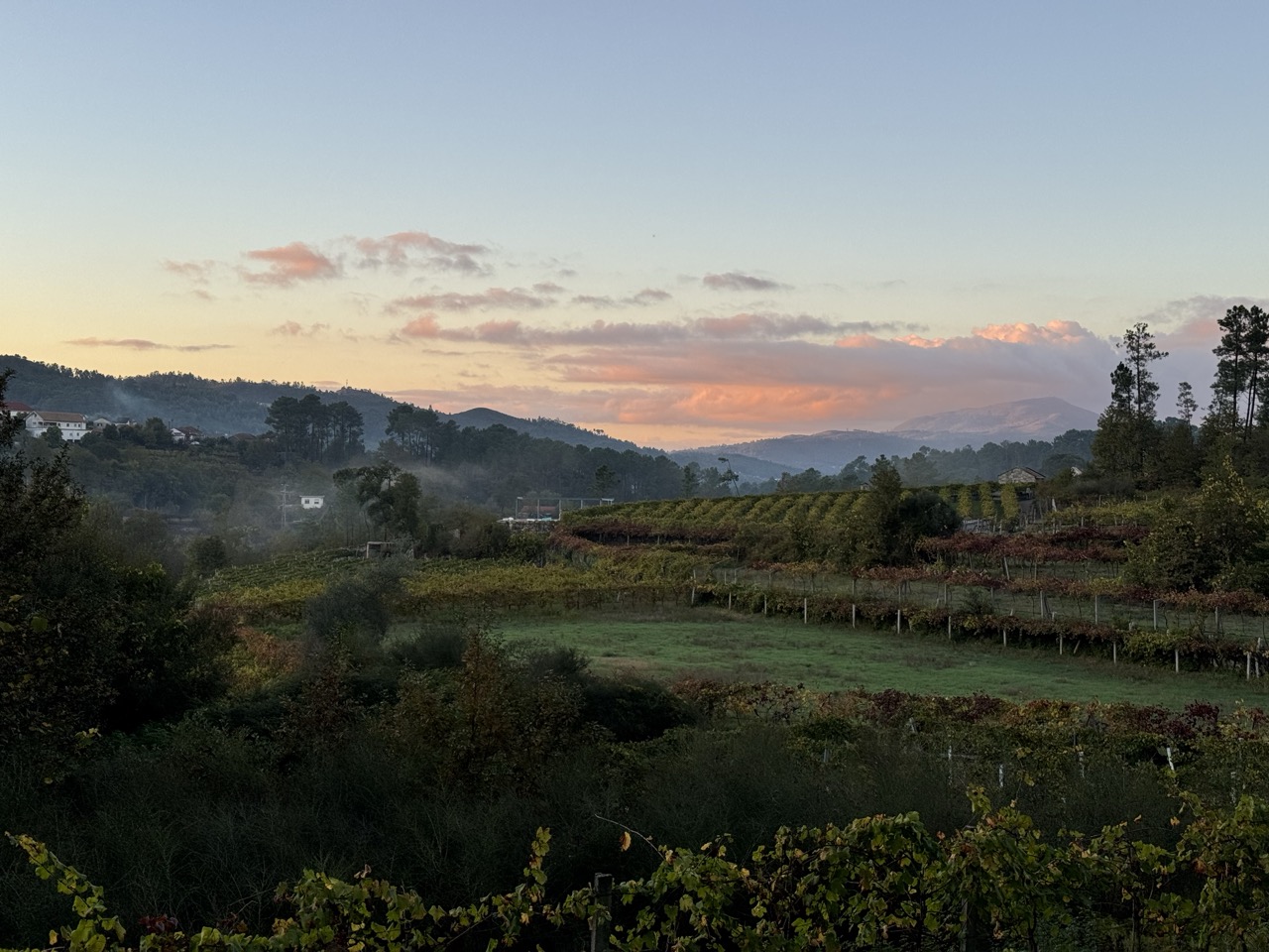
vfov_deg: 30.3
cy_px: 476
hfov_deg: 39.7
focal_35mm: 48
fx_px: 1760
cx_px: 634
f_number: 1.78
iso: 64
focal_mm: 6.76
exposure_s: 1/568
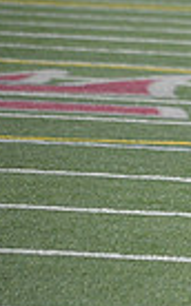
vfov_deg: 1.7
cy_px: 160
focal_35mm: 1245
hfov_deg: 1.1
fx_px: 10391
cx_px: 611
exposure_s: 1/1000
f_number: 6
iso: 1250
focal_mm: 290
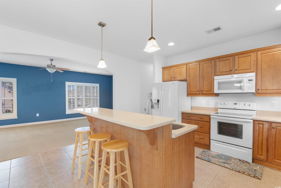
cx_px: 140
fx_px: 117
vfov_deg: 77.3
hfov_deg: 100.4
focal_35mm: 15
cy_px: 94
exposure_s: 1.6
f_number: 4.5
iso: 100
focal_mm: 10
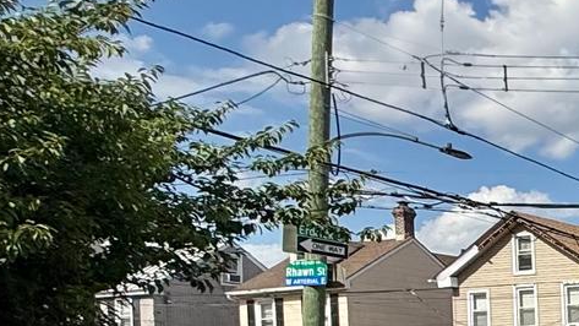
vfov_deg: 17.2
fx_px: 1013
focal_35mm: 66
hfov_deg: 18.6
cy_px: 425
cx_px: 1182
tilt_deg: -0.4
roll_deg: +1.9
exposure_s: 1/2841
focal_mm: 2.22
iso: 50
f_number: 2.2
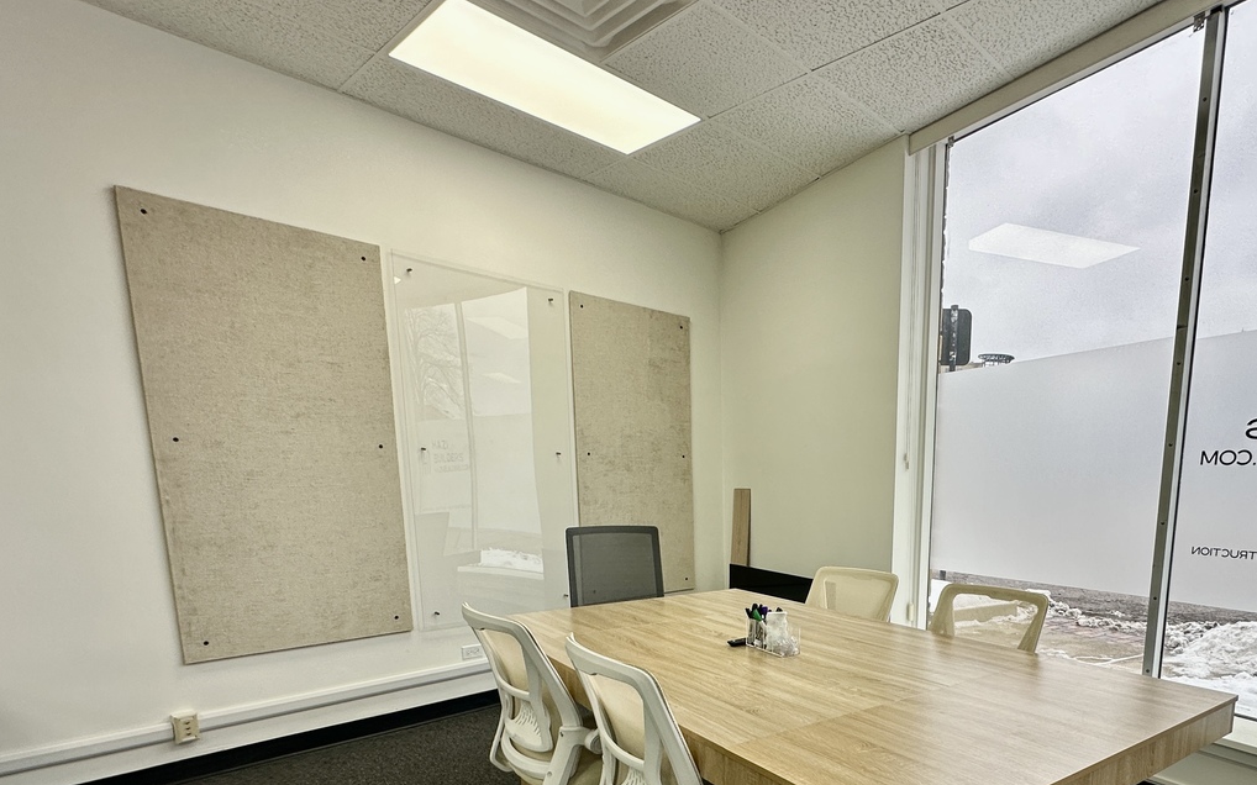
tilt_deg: -9.9
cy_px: 606
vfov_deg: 54.1
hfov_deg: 80.8
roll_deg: -0.4
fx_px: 719
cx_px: 782
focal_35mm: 21
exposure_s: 1/120
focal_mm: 2.22
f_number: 2.2
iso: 64
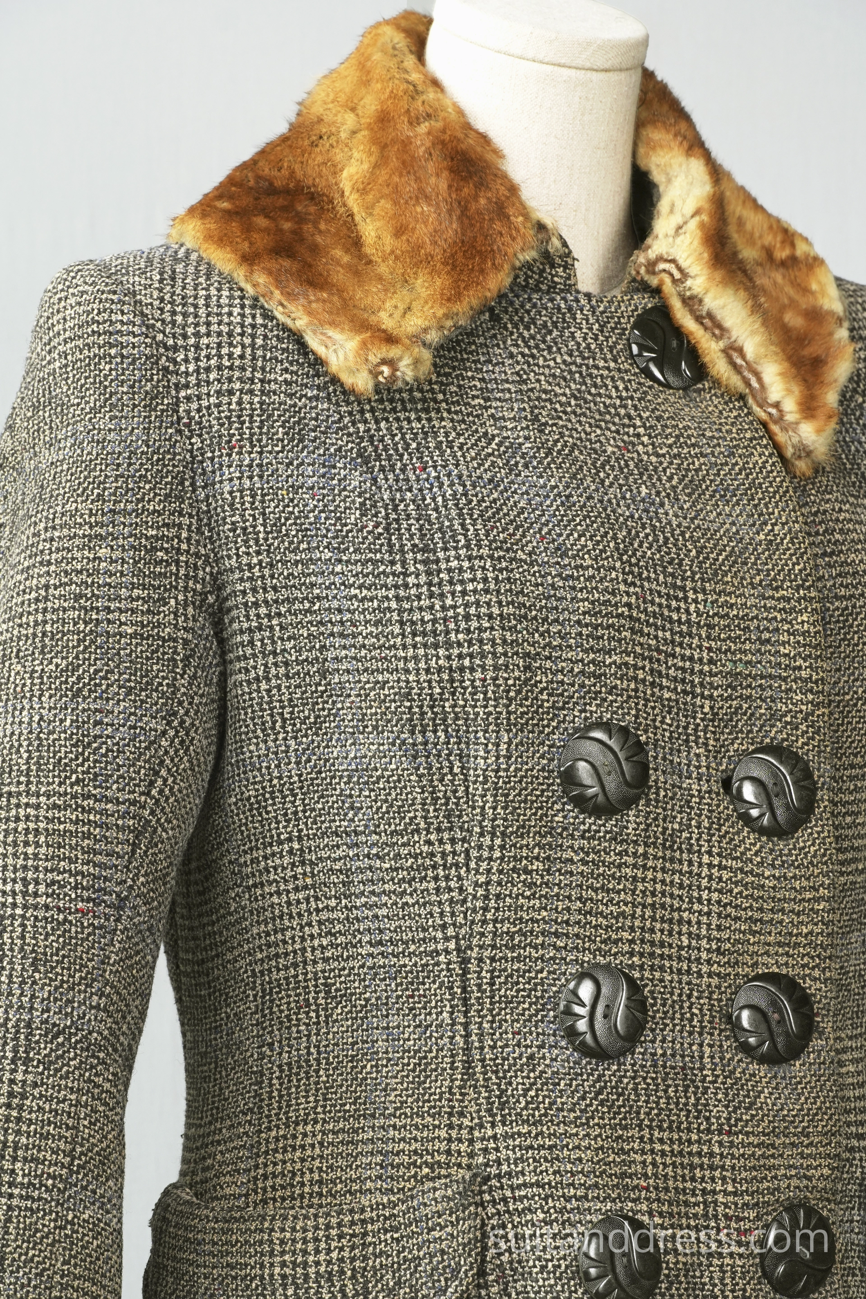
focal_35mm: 126
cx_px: 433
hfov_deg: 10.9
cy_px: 650
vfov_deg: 16.3
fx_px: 4546
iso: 320
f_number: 8
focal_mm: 84
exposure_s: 1/40
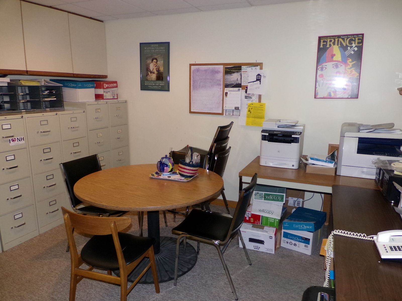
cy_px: 150
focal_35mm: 26
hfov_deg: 67.3
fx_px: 302
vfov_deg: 53.1
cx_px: 201
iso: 200
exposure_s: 1/34
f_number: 3.2
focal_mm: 4.7
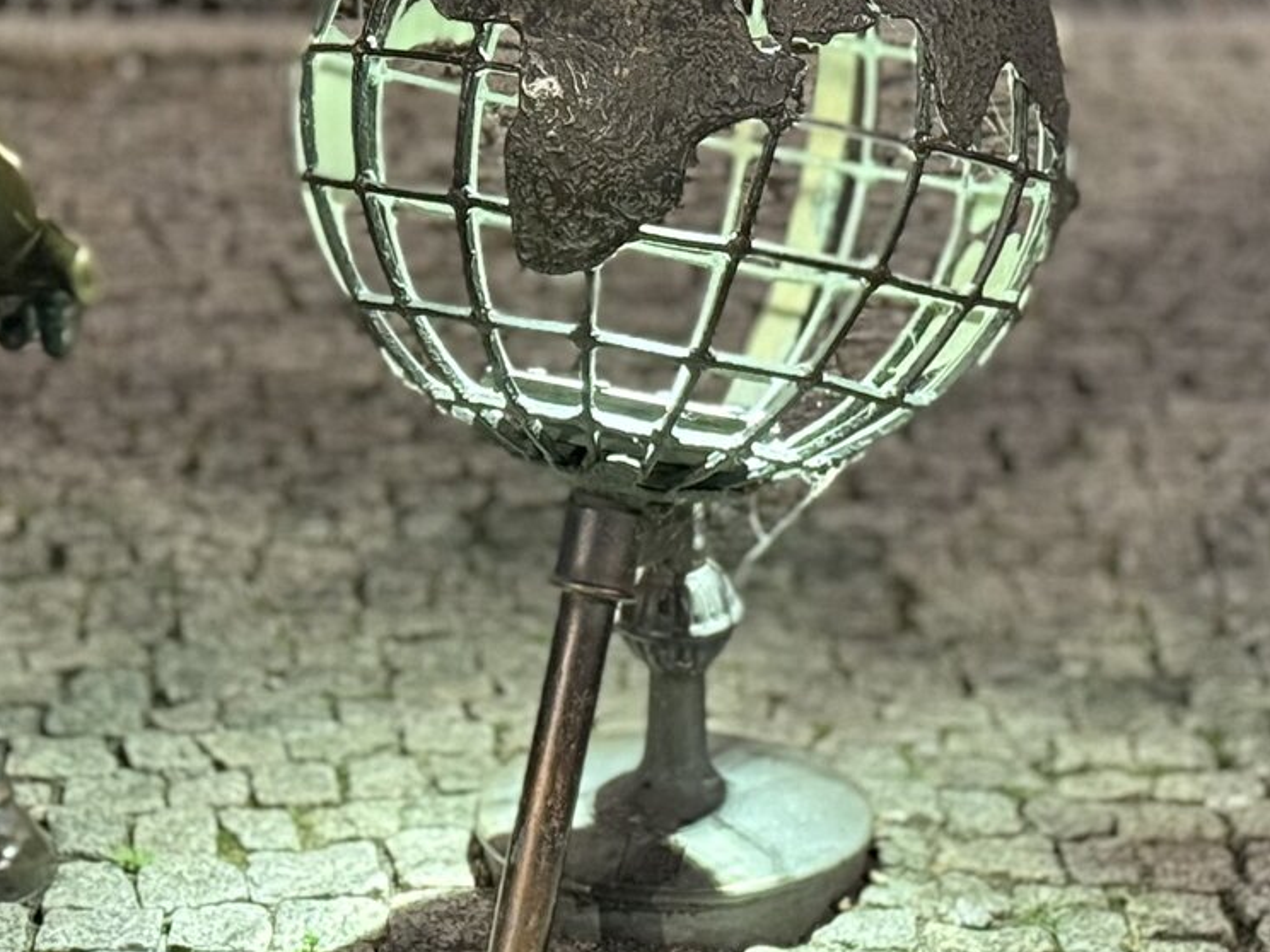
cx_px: 688
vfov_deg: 11.4
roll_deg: -0.7
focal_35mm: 129
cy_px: 121
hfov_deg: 15.3
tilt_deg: -16.3
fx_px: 4733
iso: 640
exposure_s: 1/25
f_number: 1.78
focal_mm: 6.76
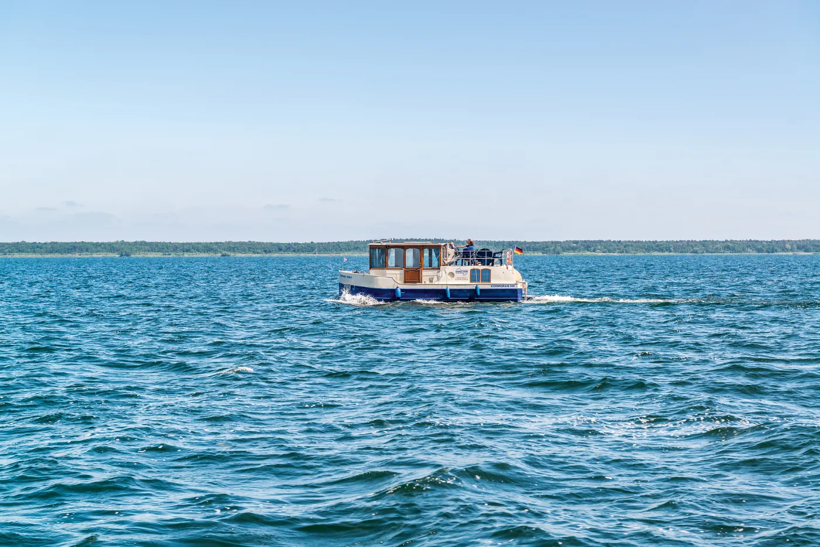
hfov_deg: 28.8
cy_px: 274
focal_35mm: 70
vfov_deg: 19.5
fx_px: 1595
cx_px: 410
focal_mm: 70
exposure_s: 1/200
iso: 100
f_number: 9
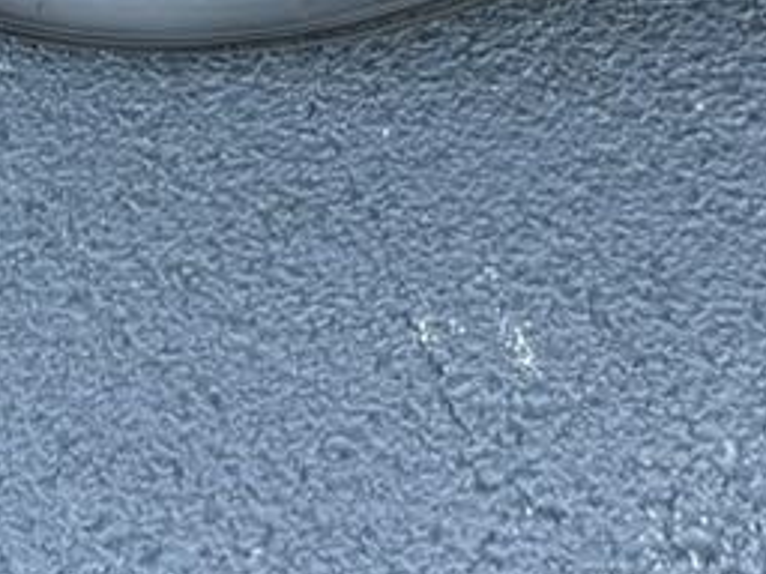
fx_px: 2124
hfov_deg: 20.4
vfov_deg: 13.9
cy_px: -410
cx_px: 308
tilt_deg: -46.9
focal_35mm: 96
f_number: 1.78
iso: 200
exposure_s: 1/215
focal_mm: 6.76
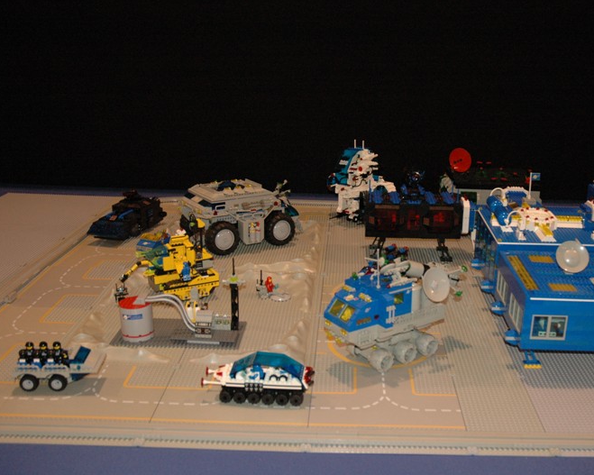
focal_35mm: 41
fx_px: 721
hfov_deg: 44.7
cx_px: 340
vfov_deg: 36.5
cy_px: 239
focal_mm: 24
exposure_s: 1/60
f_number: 4
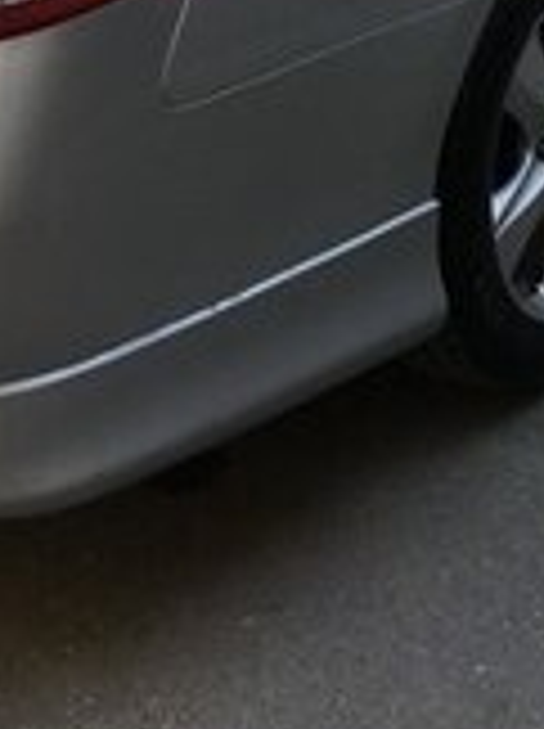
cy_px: -248
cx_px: 508
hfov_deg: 16.3
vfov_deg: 20.0
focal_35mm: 89
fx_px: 1870
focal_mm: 4.15
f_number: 2.2
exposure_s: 1/292
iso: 25
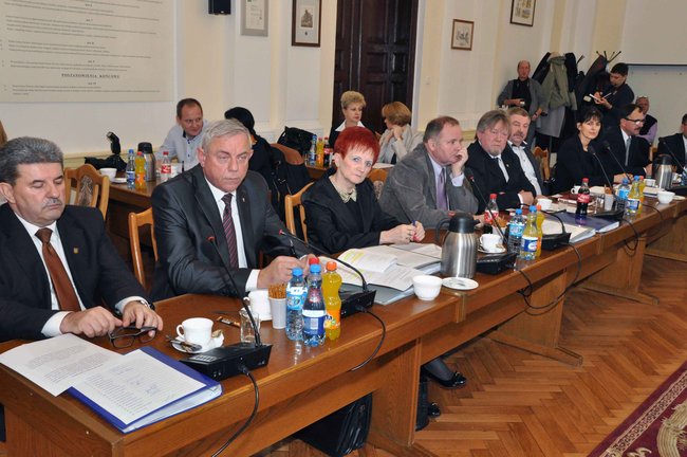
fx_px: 629
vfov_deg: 39.9
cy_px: 228
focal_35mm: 33
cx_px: 344
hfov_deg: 57.3
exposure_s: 1/60
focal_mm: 22
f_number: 13
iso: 1600
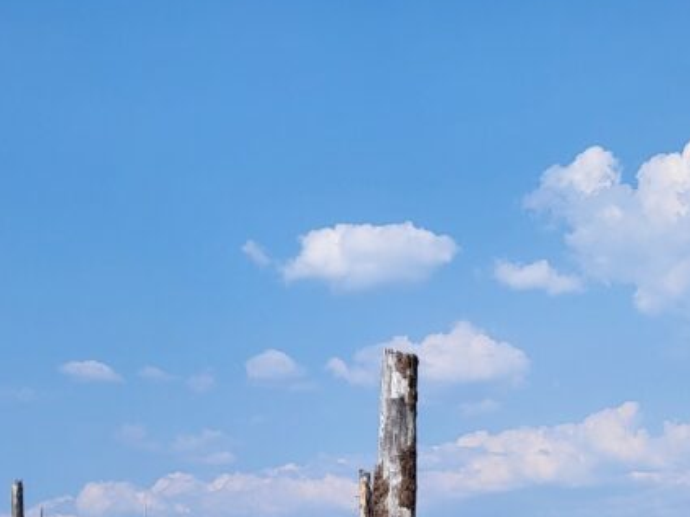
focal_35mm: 63
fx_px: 1255
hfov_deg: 29.3
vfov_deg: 21.9
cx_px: 638
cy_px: 582
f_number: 1.8
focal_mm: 5.4
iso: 40
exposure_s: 1/3333
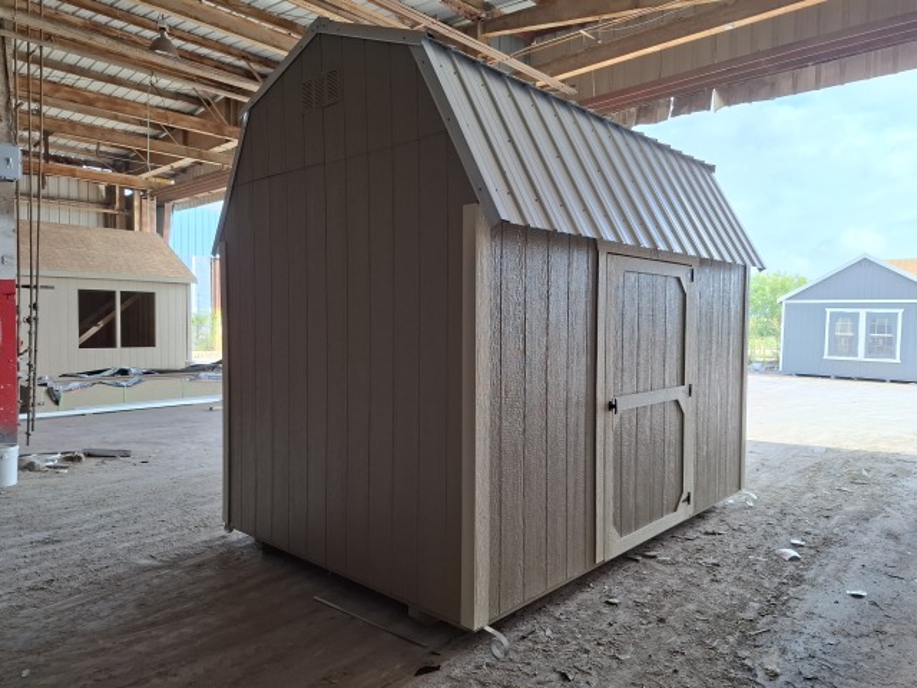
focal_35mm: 23
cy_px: 344
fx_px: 609
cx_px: 458
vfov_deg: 58.9
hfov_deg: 73.9
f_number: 1.8
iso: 50
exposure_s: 1/120
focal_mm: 5.54
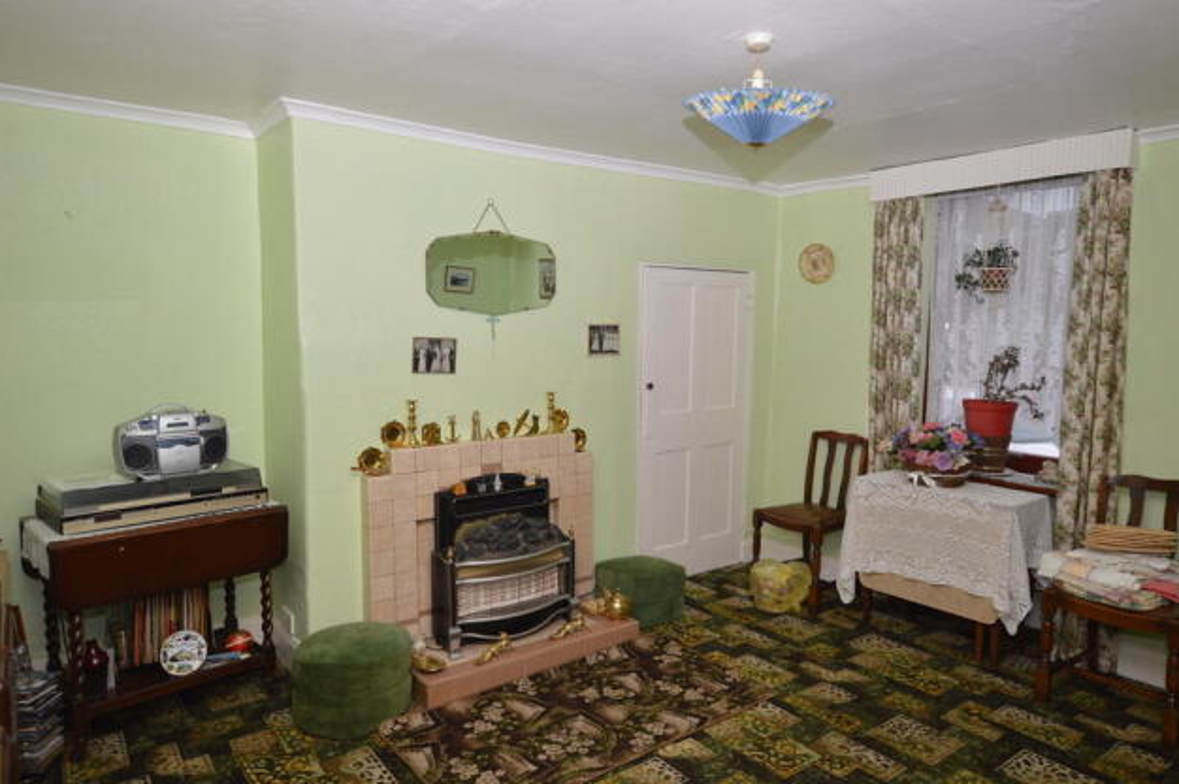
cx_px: 606
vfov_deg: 57.1
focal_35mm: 22
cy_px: 396
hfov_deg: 78.6
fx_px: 720
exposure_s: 1/60
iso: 100
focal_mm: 14
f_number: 4
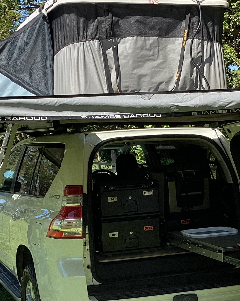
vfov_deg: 25.3
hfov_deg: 20.4
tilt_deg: -2.4
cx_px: 104
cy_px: 185
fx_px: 666
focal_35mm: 75
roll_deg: +1.7
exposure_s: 1/558
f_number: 2.4
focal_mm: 3.3
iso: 25
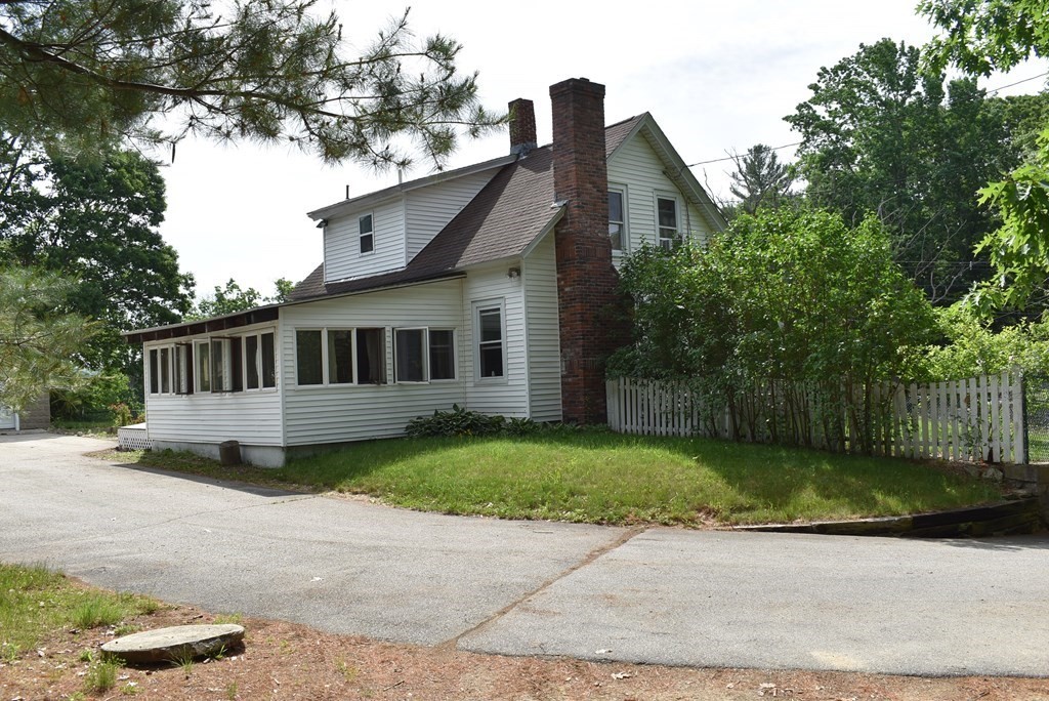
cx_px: 524
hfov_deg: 57.2
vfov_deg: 40.0
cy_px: 350
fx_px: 962
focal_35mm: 33
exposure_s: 1/250
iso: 100
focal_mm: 22
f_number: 8
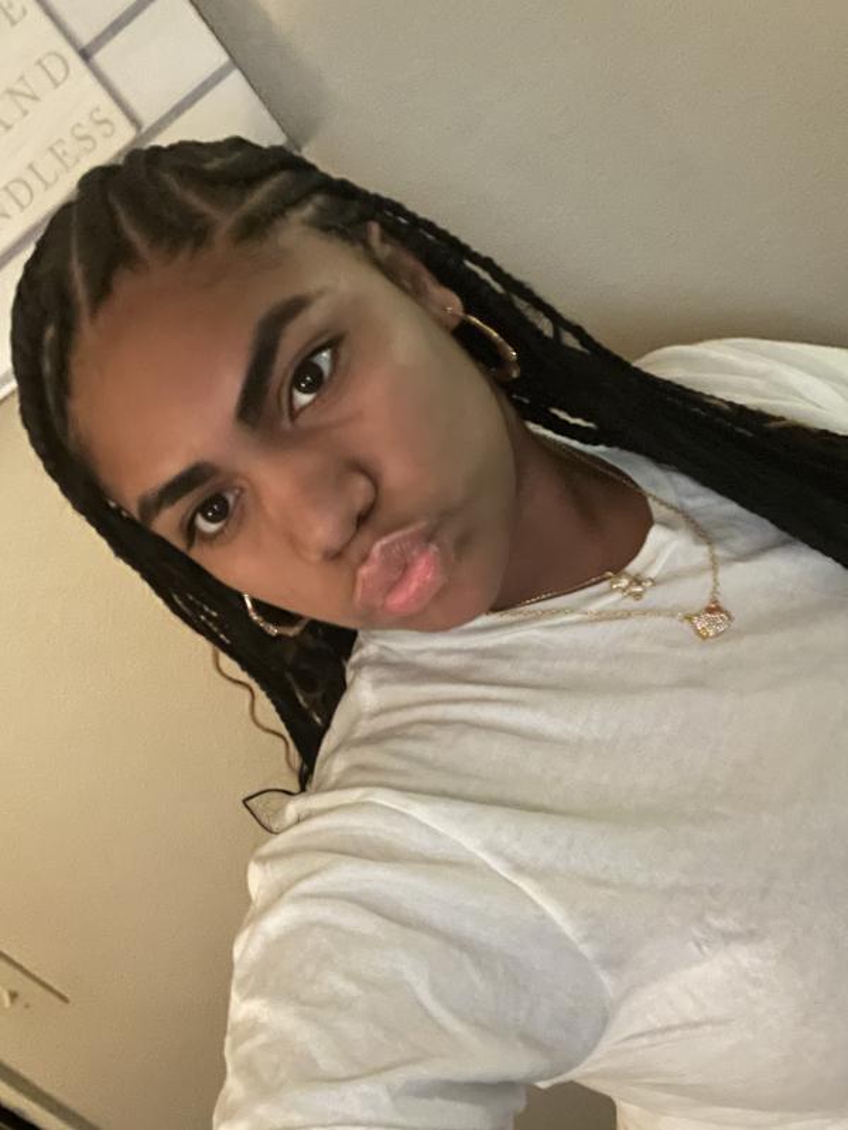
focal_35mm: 30
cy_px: 565
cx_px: 424
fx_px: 980
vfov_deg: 60.0
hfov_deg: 46.8
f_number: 2.2
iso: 2000
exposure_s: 1/15
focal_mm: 2.71
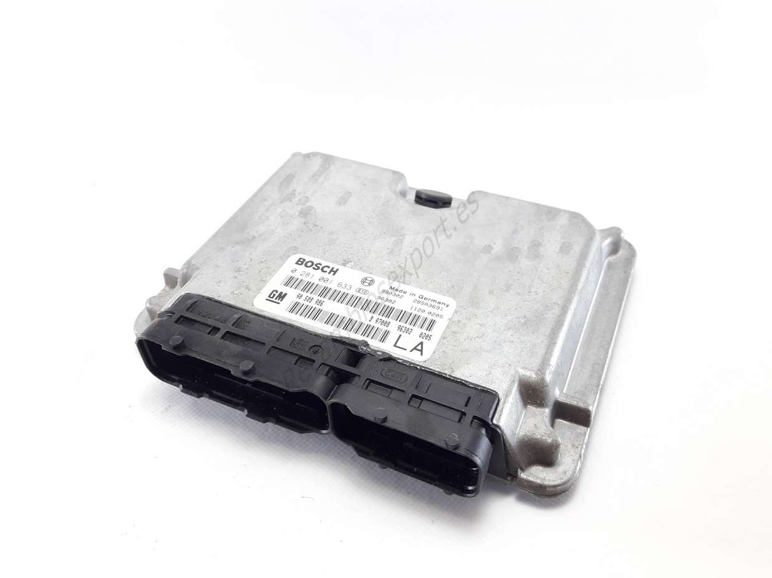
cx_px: 386
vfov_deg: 49.7
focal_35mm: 28
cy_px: 289
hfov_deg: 63.5
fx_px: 624
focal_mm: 3.7
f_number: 1.9
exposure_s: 1/33
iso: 64
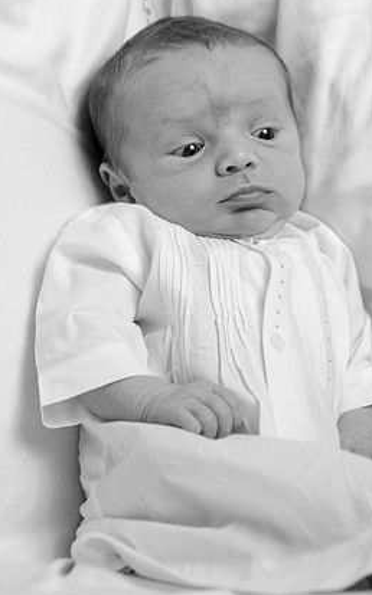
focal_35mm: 258
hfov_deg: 5.1
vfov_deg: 8.1
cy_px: 294
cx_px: 142
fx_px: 4187
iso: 125
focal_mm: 150
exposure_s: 1/160
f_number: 7.1
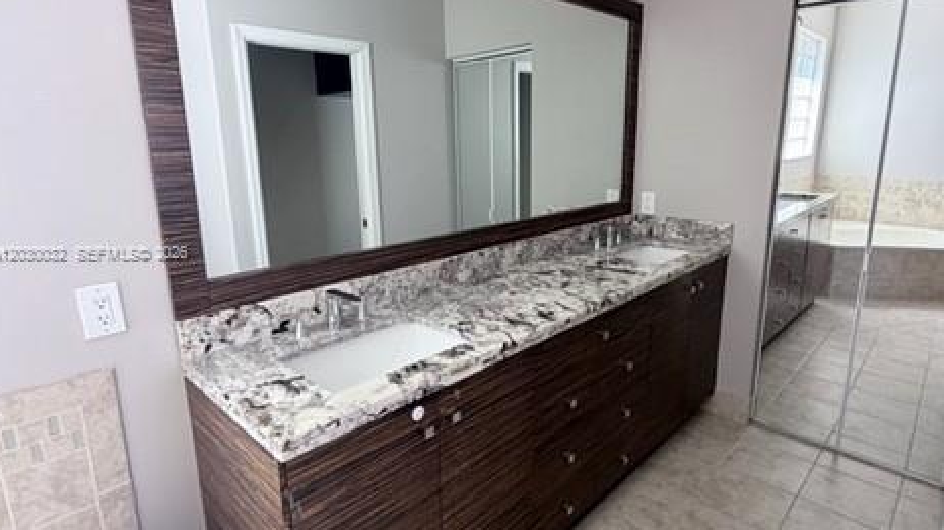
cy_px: 254
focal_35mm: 21
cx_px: 473
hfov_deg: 83.9
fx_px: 525
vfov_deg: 53.5
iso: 250
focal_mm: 2.22
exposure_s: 1/121
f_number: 2.2
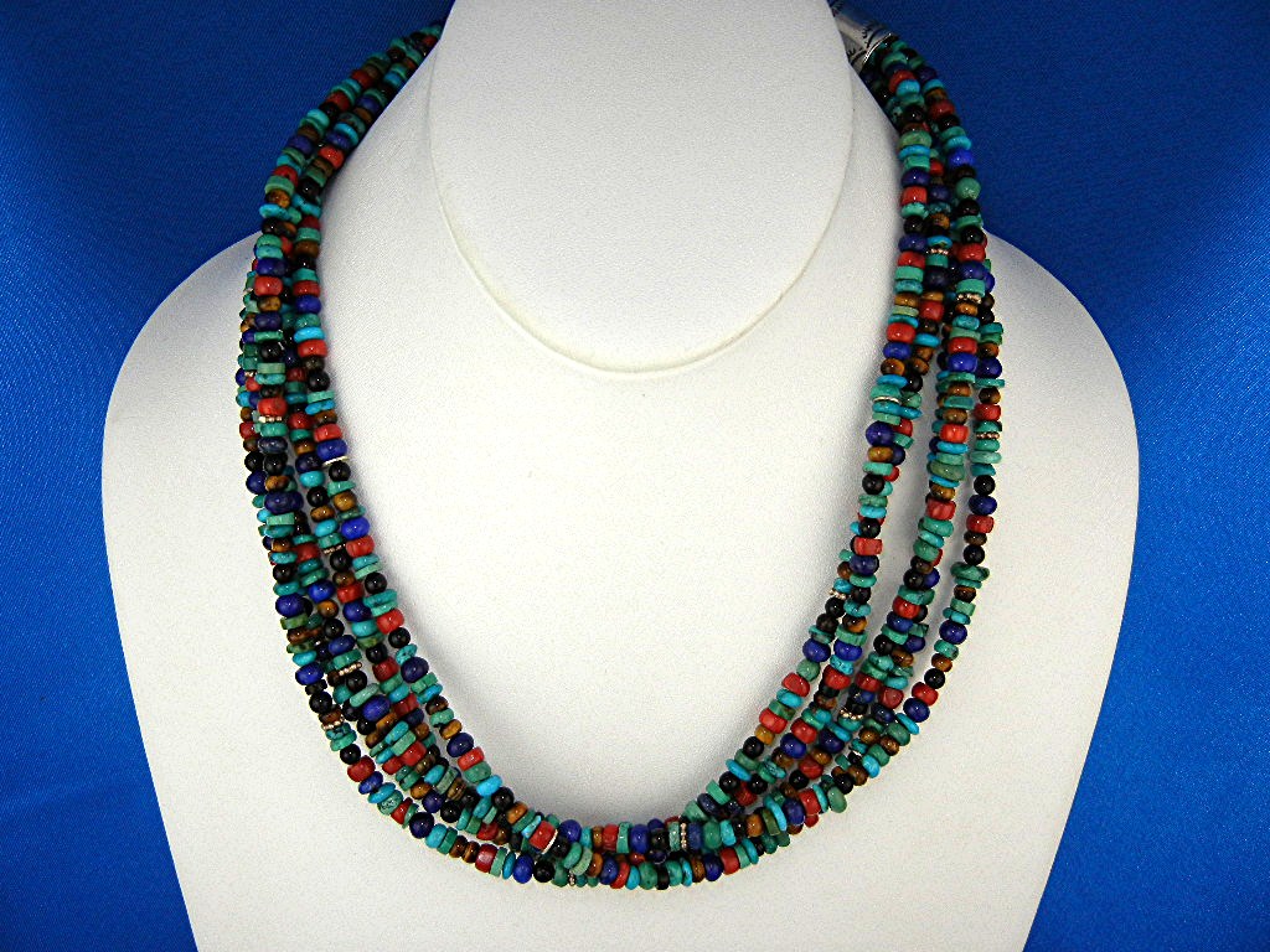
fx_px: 1247
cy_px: 476
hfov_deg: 54.0
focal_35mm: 34
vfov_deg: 41.8
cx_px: 635
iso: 160
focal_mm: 6.2
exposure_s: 1/60.6
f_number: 3.6
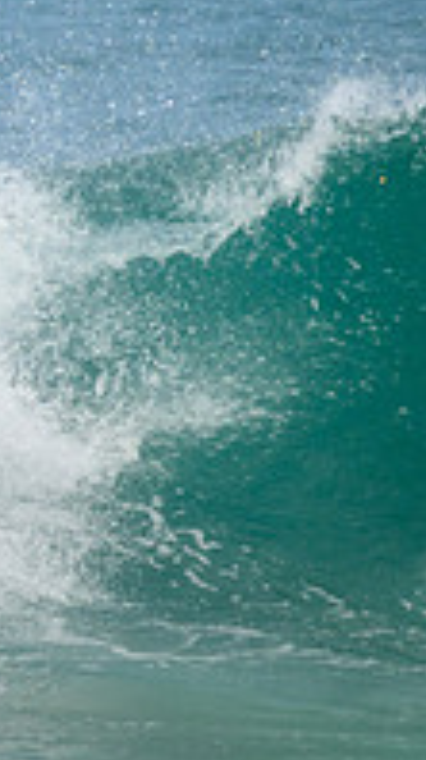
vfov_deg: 0.9
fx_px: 49406
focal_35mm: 2454
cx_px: -668
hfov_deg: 0.5
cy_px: 167
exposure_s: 1/2000
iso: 640
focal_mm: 800
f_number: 11
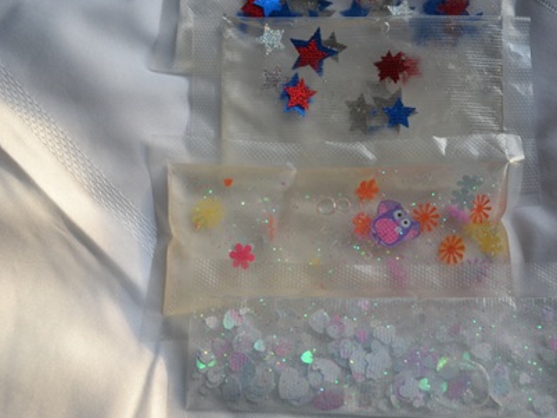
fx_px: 692
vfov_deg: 33.6
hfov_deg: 43.3
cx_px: 363
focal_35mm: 43
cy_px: 181
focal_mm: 20
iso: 400
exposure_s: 1/125
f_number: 5.6
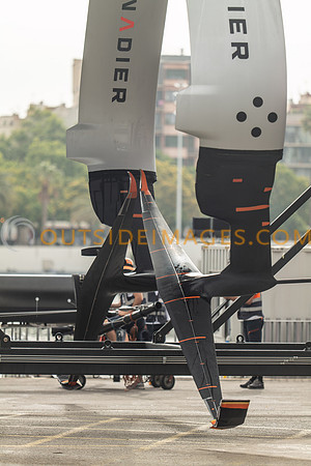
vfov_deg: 10.3
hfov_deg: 6.9
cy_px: 233
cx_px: 156
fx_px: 2591
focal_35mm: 200
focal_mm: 200
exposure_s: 1/1000
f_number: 2.8
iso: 100
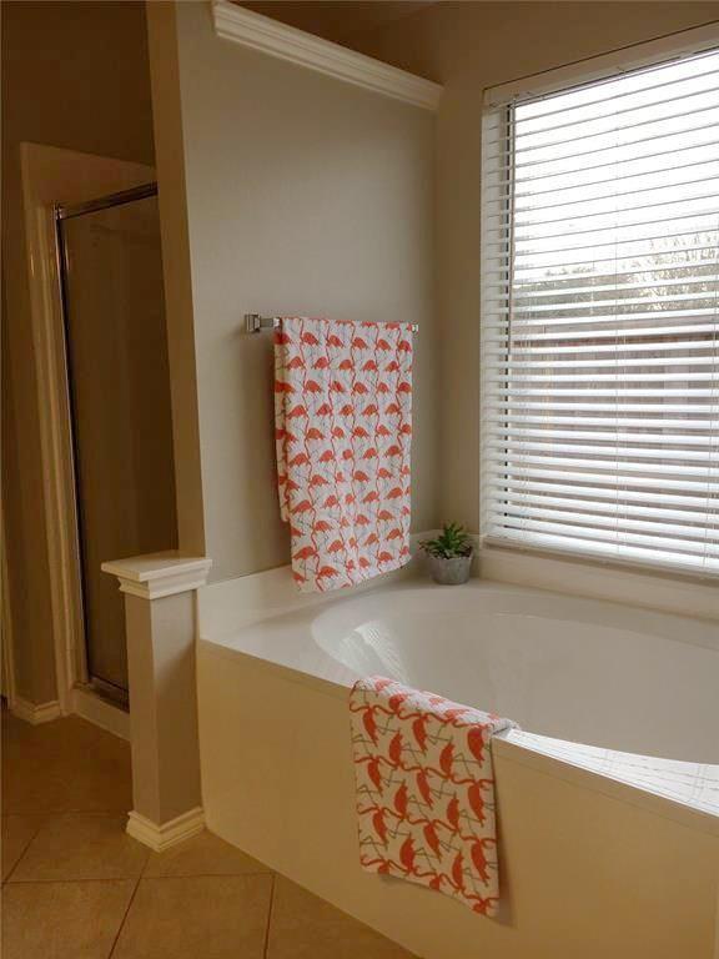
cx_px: 360
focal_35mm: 29
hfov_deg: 48.2
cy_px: 480
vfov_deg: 61.7
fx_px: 803
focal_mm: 4.2
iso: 25
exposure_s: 1/60
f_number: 2.2
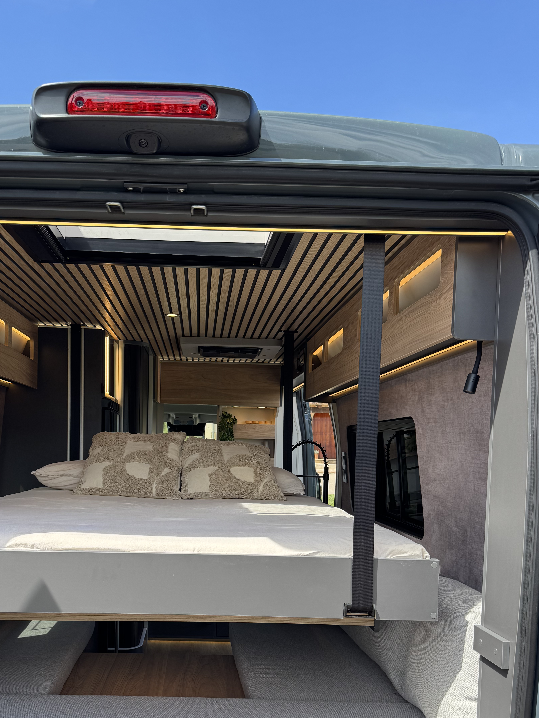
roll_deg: -0.4
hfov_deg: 43.9
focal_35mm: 32
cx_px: 206
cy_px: 469
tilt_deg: -2.0
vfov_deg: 55.8
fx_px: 664
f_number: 1.78
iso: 80
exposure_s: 1/1094
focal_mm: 6.76
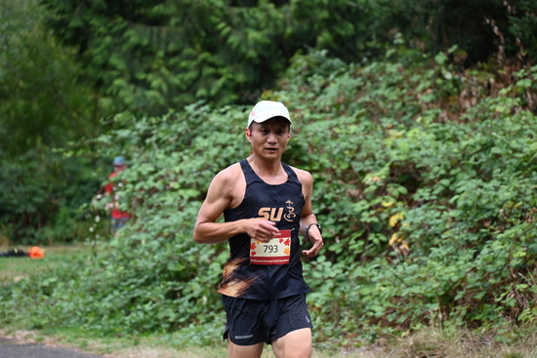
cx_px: 268
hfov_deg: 10.3
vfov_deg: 6.9
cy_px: 179
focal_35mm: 200
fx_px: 2984
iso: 720
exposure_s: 1/250
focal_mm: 200
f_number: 6.3
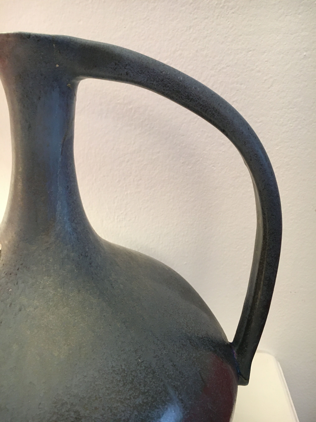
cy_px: 211
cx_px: 158
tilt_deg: -20.3
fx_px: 353
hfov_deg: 48.2
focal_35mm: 29
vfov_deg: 61.7
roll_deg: +1.4
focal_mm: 4.15
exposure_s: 1/25
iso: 200
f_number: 2.2
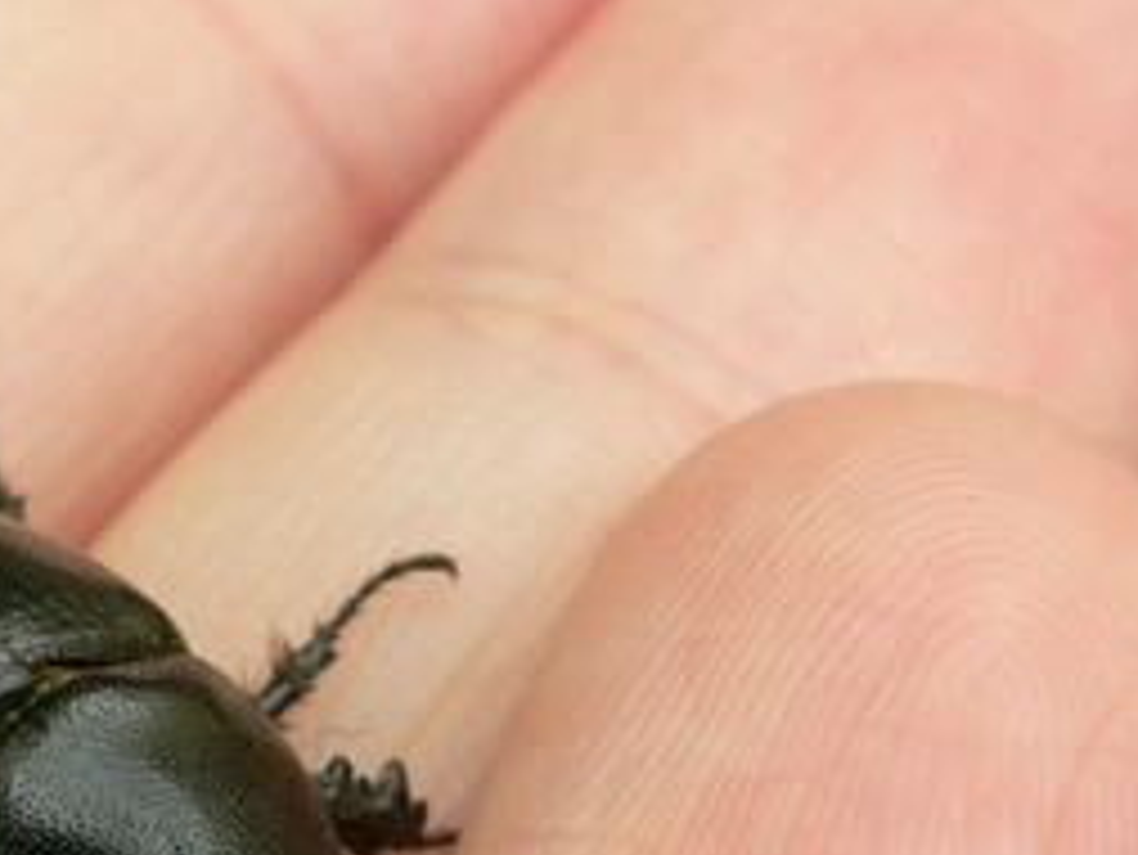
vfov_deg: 7.4
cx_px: -112
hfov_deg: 9.8
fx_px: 6578
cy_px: 783
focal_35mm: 200
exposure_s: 1/125
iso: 80
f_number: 4
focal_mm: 13.2
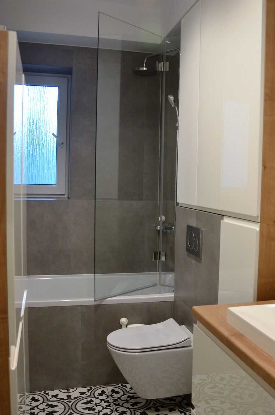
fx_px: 426
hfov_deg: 35.6
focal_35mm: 37
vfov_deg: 52.0
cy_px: 211
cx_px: 176
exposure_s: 1/50
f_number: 3.5
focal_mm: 18
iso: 800
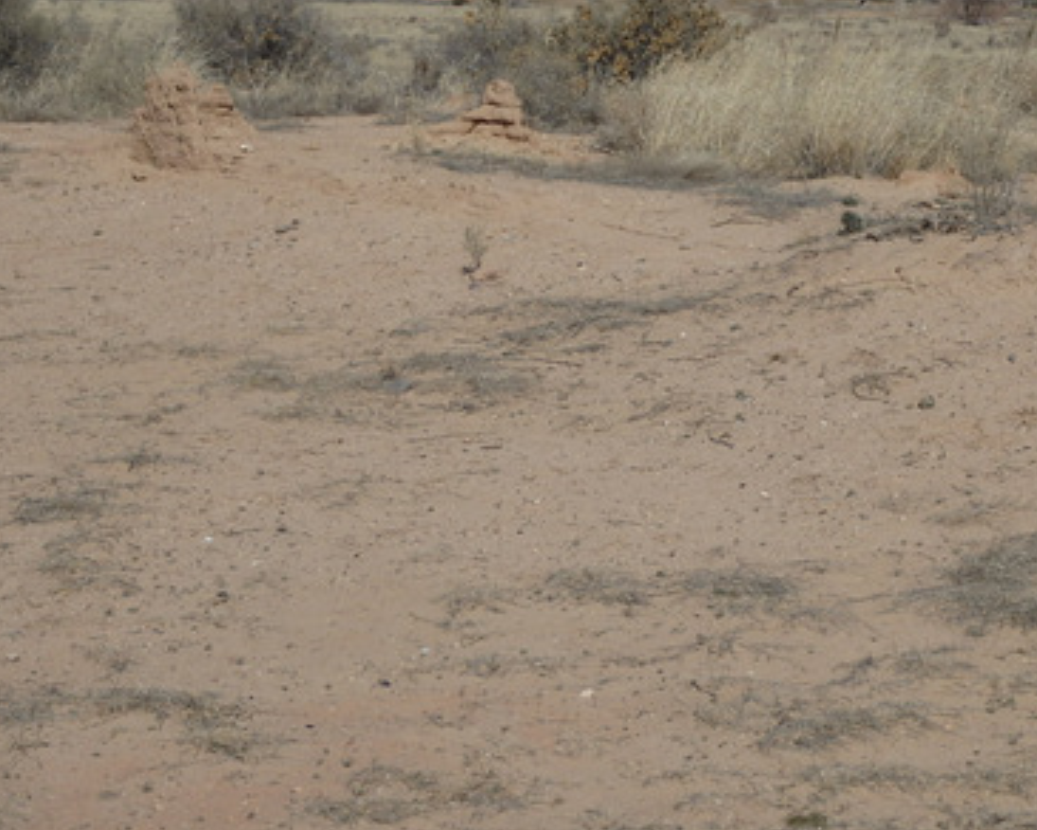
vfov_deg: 16.9
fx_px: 2793
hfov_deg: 21.0
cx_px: 673
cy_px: 303
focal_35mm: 91
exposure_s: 1/160
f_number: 16
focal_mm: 12.3
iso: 125
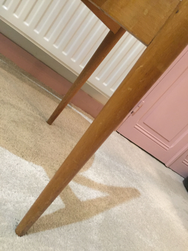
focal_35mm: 29
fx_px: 210
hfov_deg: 48.2
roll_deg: -39.8
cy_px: 126
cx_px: 94
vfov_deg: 61.7
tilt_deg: -18.7
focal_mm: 4.15
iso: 250
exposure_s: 1/17
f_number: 2.2
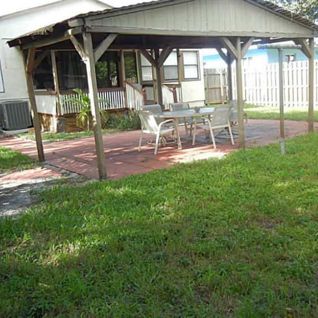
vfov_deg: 43.9
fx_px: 395
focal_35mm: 38
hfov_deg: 43.7
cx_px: 190
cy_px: 160
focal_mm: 5.4
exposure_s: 1/164
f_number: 3.5
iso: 160
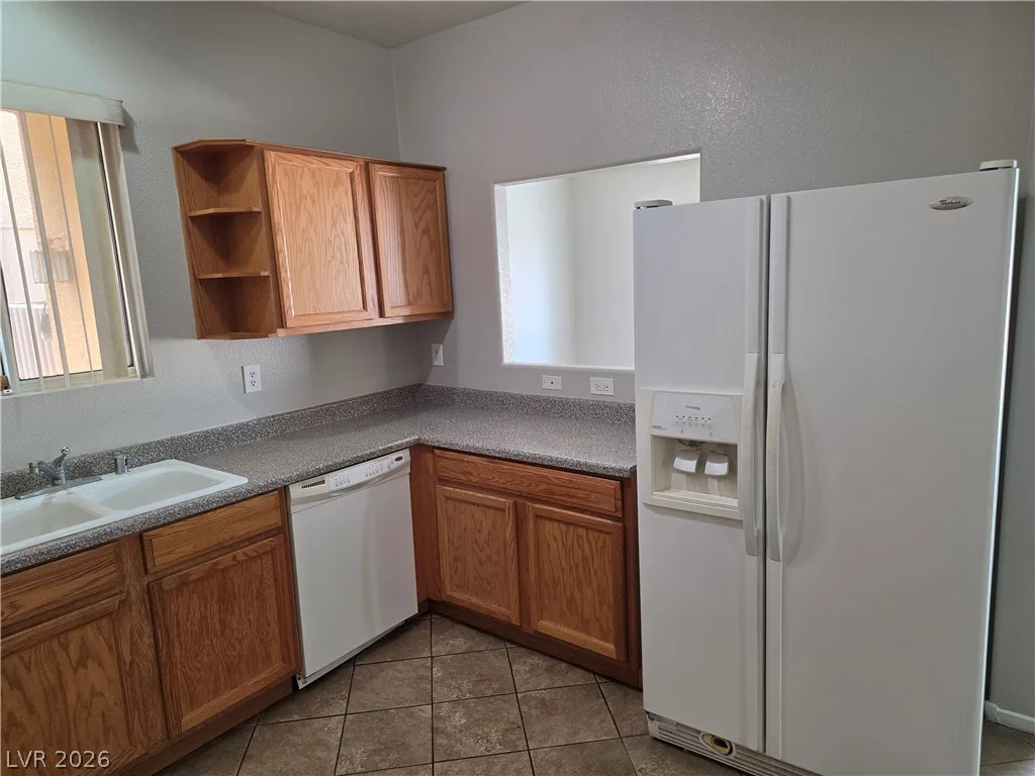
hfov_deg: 73.9
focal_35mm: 23
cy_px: 388
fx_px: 688
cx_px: 518
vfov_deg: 58.9
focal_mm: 6.25
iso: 160
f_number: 1.7
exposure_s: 1/120
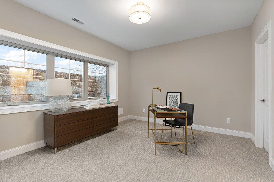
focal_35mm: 16
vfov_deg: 74.1
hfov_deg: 97.1
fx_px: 121
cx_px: 137
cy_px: 91
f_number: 5
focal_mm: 15.9
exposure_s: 1/6
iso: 320
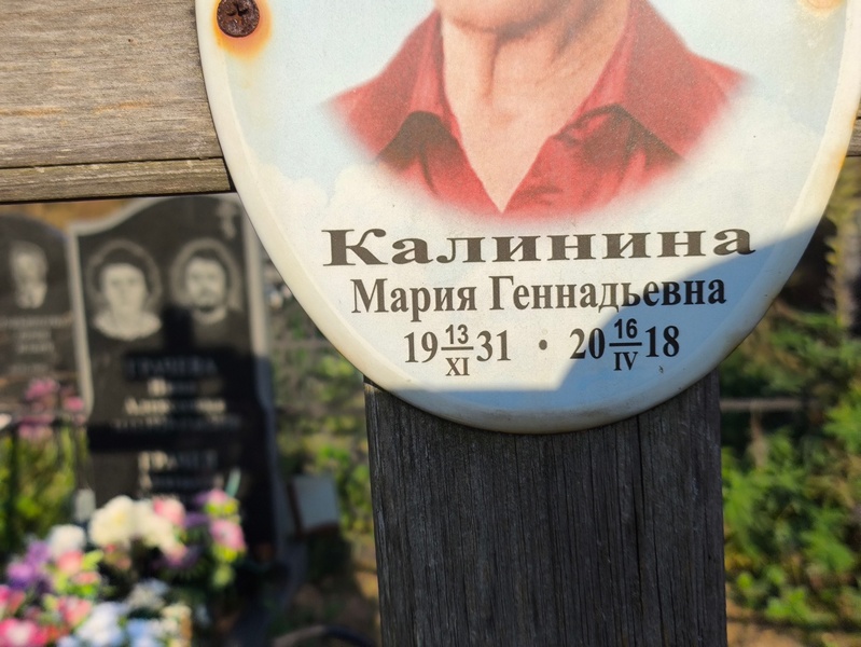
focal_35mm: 50
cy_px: 324
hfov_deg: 38.2
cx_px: 430
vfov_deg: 29.1
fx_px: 1244
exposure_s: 1/1351
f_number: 1.7
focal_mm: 4.71
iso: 50
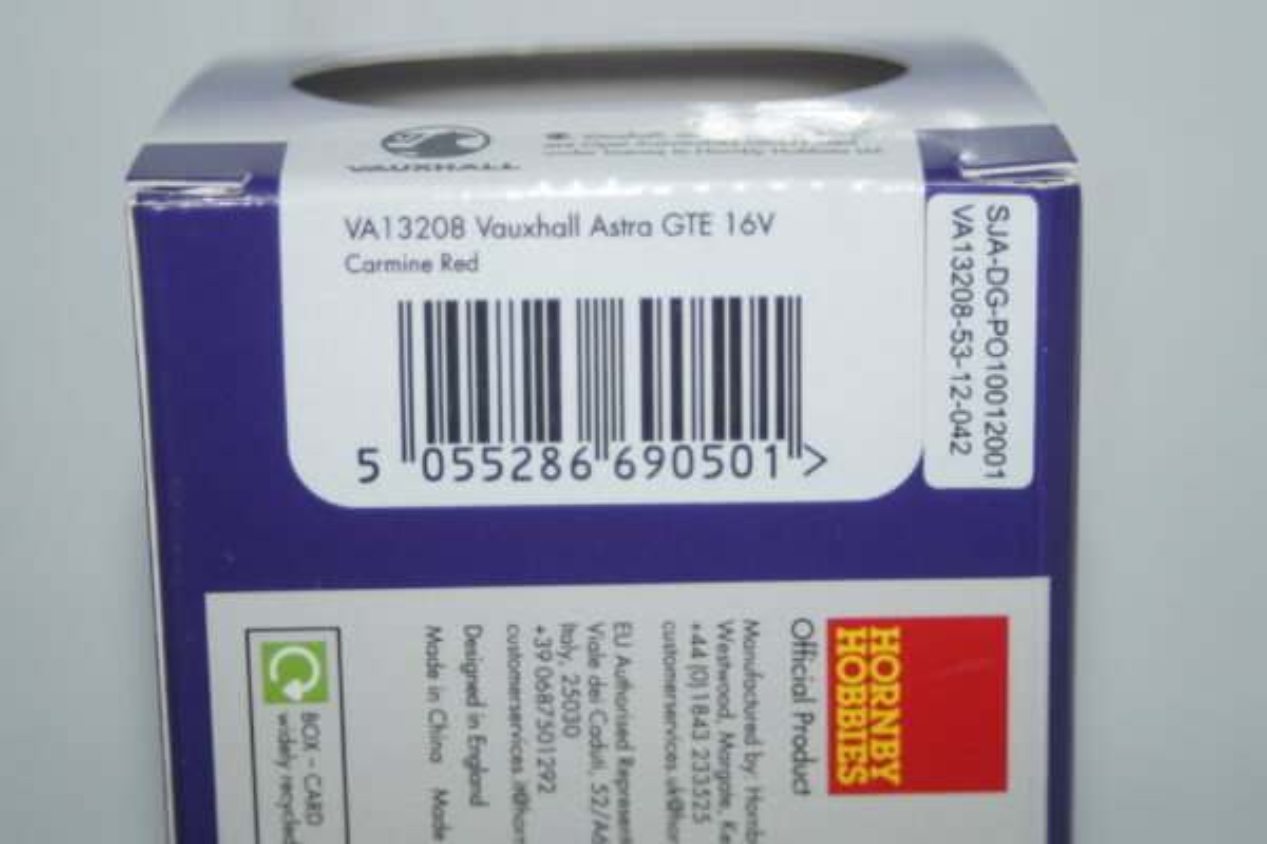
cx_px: 634
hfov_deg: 17.1
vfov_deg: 11.4
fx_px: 4223
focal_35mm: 120
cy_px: 422
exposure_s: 1/100
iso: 250
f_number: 5.6
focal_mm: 80
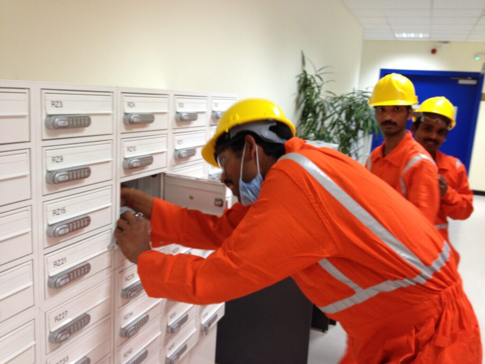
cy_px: 182
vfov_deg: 40.7
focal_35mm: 35
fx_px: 490
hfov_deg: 52.6
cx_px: 242
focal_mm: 4.28
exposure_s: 1/20
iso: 100
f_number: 2.4
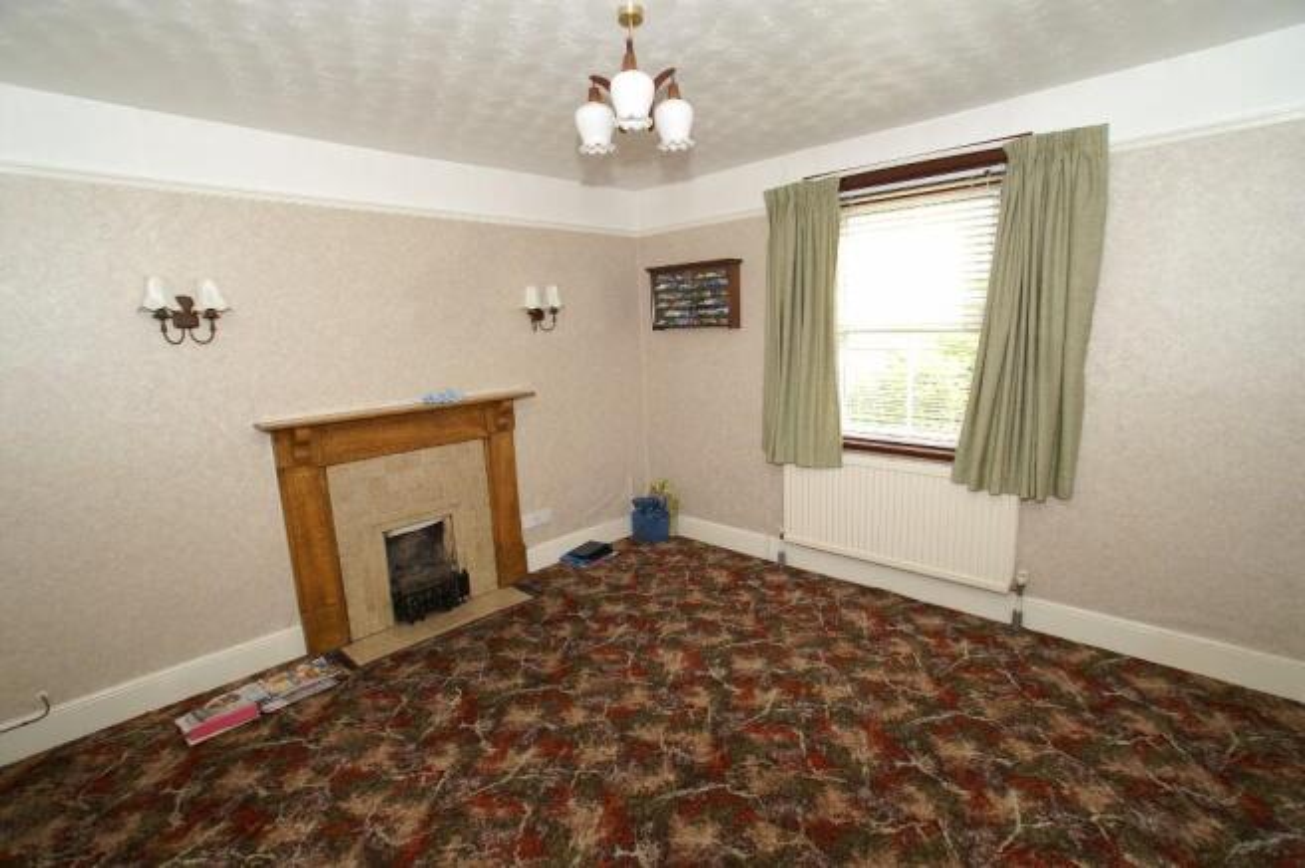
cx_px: 652
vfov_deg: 71.9
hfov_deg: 95.0
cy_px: 434
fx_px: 598
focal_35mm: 16
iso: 100
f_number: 5.6
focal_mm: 11
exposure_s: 1/80
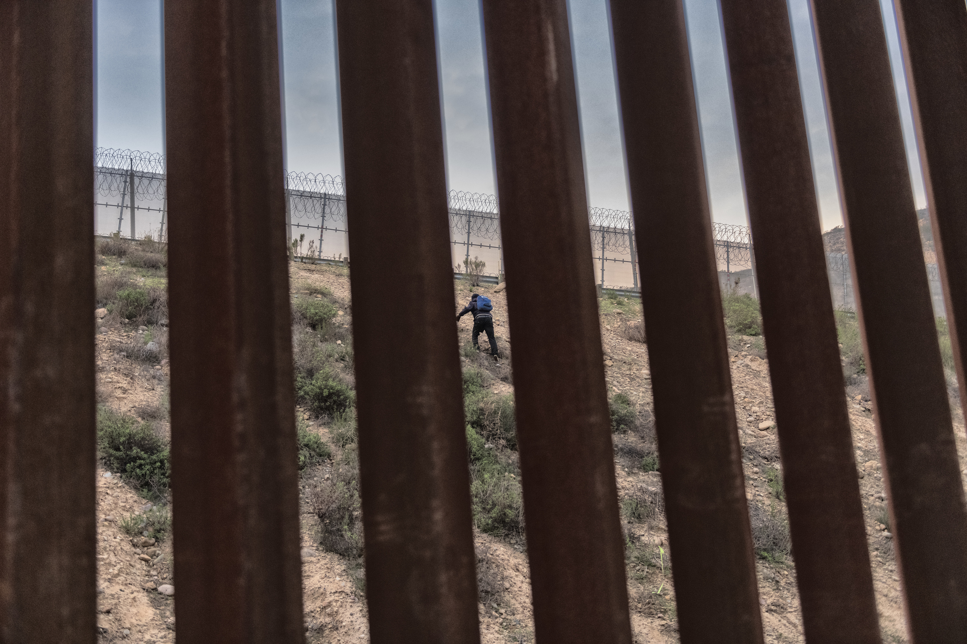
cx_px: 484
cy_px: 322
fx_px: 833
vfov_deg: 42.3
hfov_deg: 60.3
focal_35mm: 31
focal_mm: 31
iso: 2500
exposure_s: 1/250
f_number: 2.8
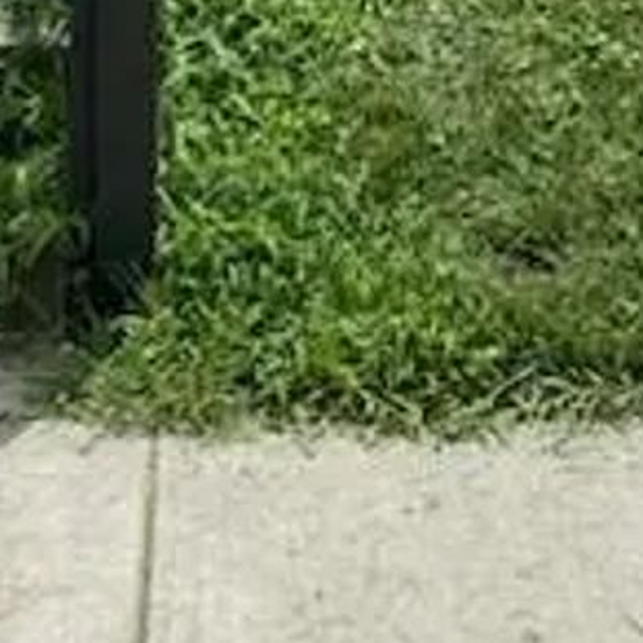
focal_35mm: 101
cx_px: 391
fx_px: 2123
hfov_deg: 17.2
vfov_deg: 15.0
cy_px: -516
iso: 32
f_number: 1.6
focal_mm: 4.2
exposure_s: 1/3300
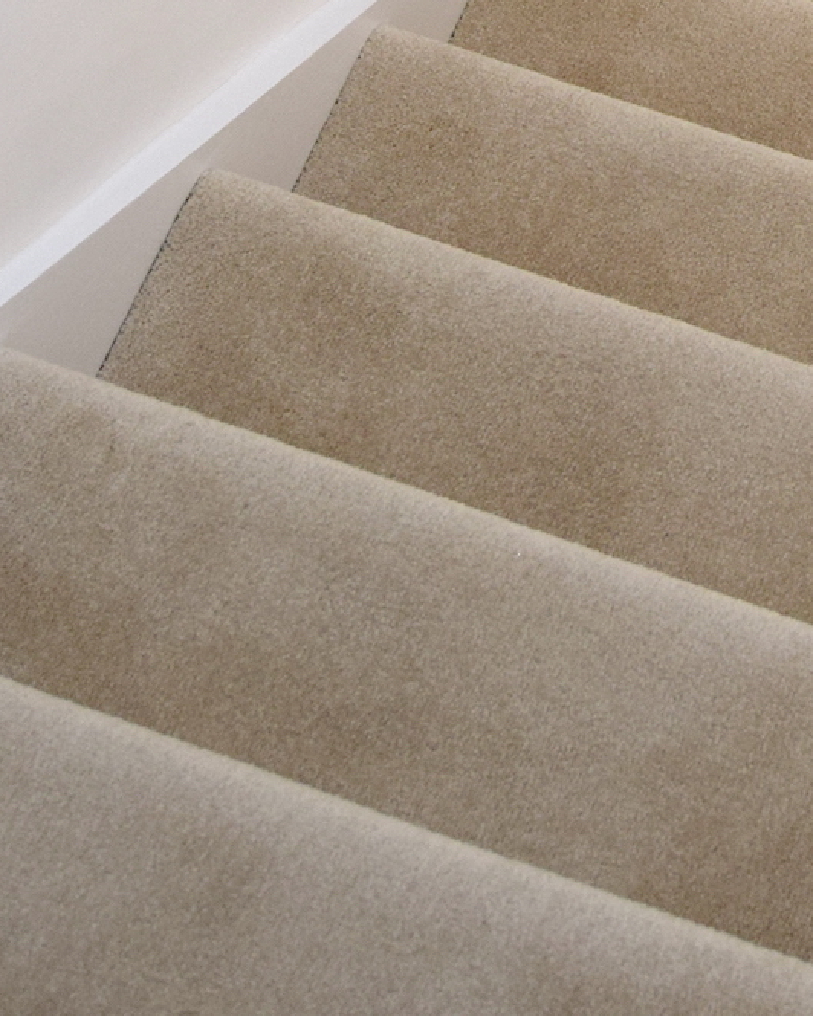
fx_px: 3970
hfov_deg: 11.3
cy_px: -481
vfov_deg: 13.8
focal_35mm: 132
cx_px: 1132
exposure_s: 1/125
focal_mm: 26
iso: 400
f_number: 5.6
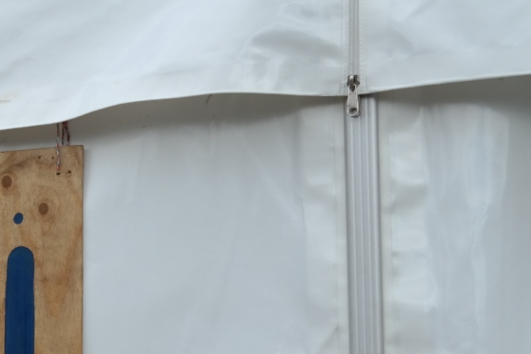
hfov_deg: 15.1
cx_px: -172
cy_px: 316
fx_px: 1903
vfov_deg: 10.6
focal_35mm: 129
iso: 100
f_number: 5.6
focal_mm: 29
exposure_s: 1/250
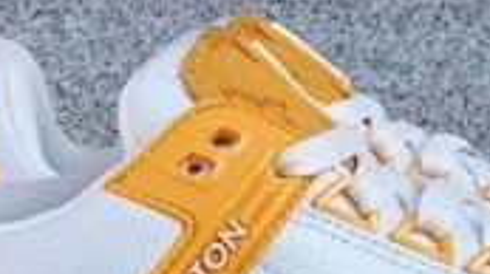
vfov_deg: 9.1
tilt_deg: -17.9
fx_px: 1623
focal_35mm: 125
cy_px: 559
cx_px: 377
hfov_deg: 17.1
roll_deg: -0.1
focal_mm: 3.3
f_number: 2.4
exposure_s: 1/543
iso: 25
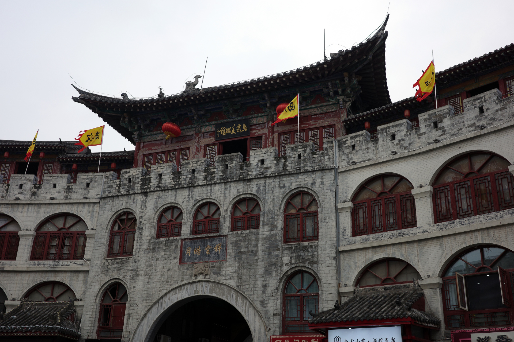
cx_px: 257
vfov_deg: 33.4
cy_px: 171
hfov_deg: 48.5
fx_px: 571
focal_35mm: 40
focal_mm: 26
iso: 200
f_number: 5
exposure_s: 1/400
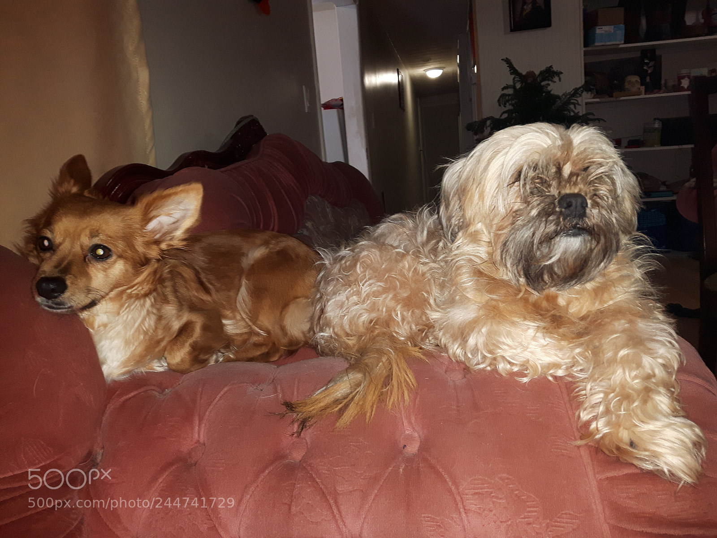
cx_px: 358
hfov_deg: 58.4
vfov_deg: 45.4
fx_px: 642
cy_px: 269
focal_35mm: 31
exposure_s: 1/33
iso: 125
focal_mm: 3.7
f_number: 1.9
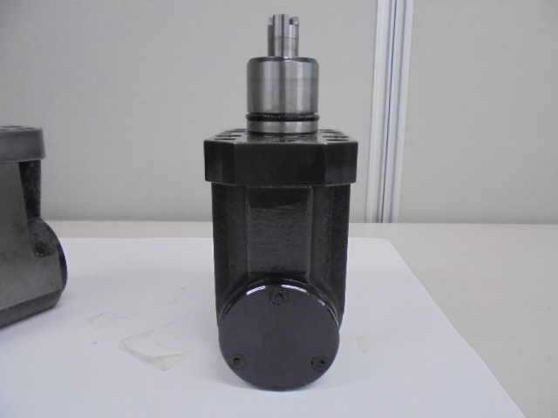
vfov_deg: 53.1
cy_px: 209
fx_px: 419
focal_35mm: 26
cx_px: 279
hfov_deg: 67.3
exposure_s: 1/125
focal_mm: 4.6
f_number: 3.5
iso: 640
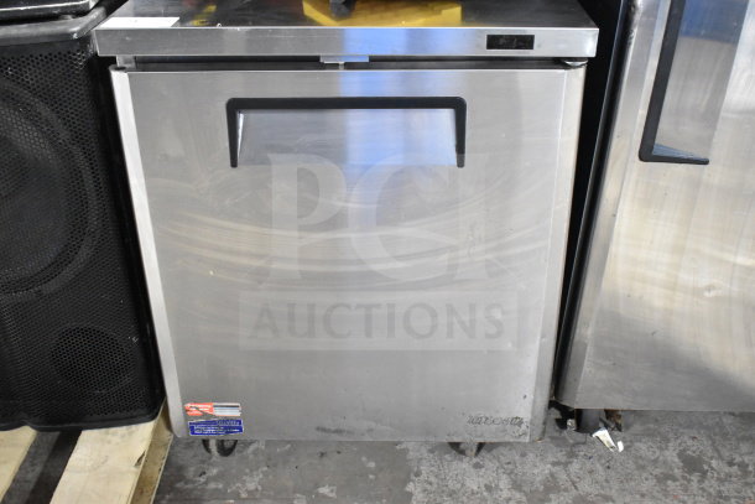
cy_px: 252
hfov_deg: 49.5
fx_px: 818
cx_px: 378
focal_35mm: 39
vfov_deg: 34.2
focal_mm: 26
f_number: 5
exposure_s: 1/100
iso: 6400
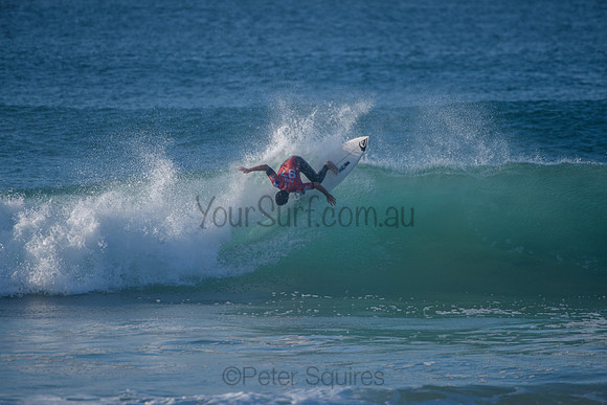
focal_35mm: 540
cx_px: 304
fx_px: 9101
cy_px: 193
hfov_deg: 3.8
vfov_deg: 2.5
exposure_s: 1/2000
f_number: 5.6
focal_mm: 500
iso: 320
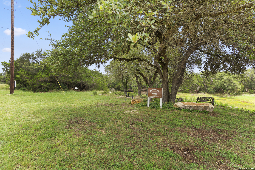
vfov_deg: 70.4
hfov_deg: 93.3
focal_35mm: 17
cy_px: 85
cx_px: 128
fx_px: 120
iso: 100
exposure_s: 1/30
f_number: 8
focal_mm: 17
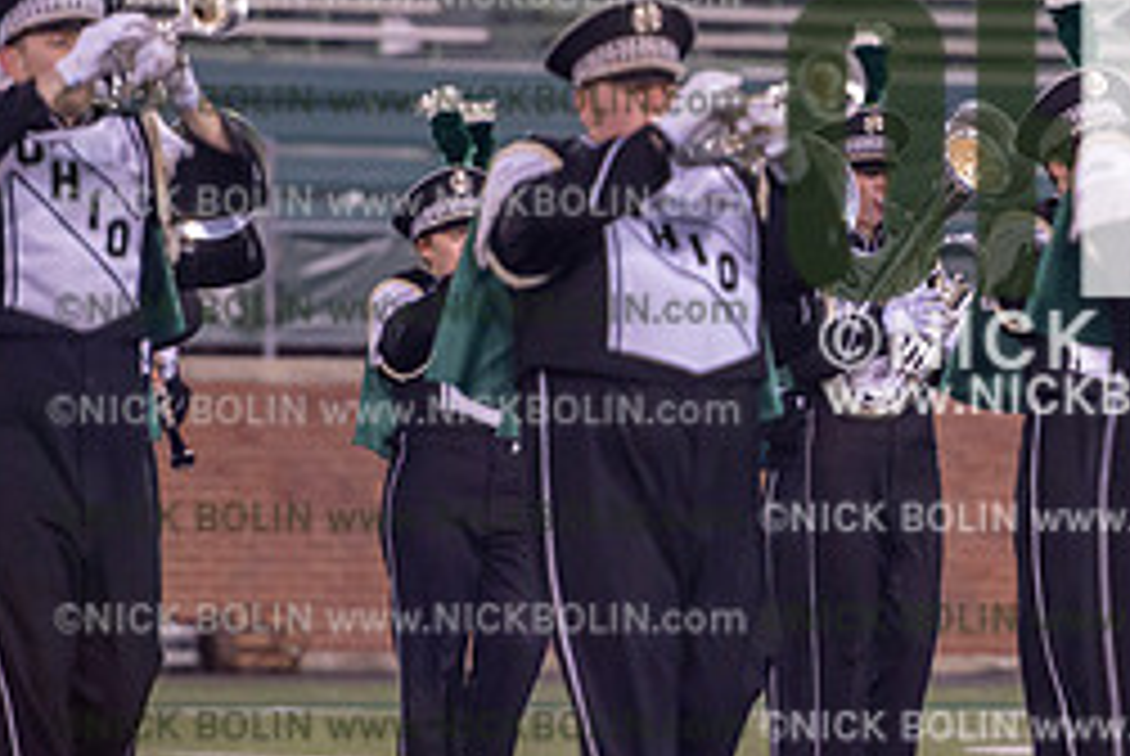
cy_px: 205
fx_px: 14518
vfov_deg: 3.0
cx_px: 1103
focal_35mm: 462
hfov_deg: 4.5
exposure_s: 1/1250
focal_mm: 200
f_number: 2.8
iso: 2500
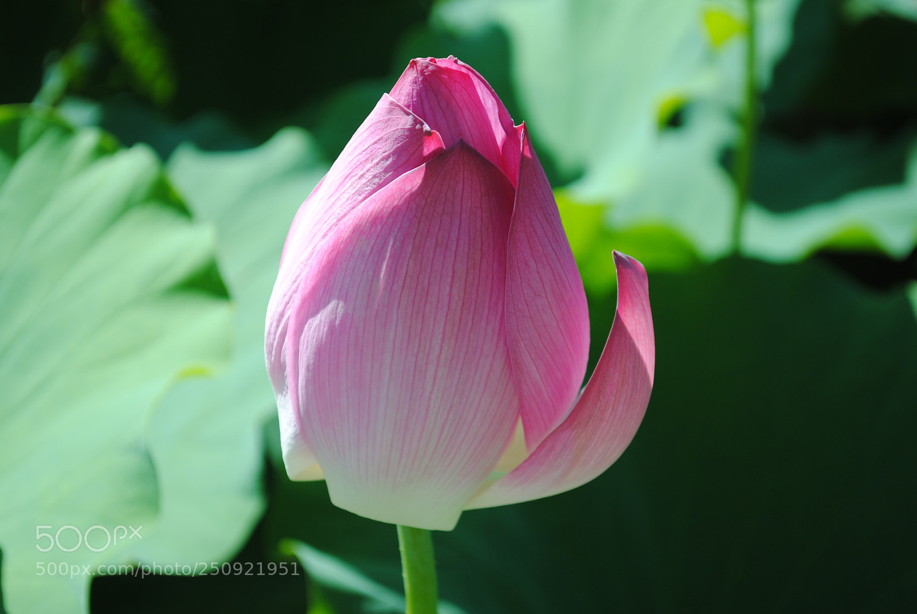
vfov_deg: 16.6
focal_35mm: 82
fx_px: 2104
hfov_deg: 24.6
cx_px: 458
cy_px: 307
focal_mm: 55
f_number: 5.6
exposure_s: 1/200
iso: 100
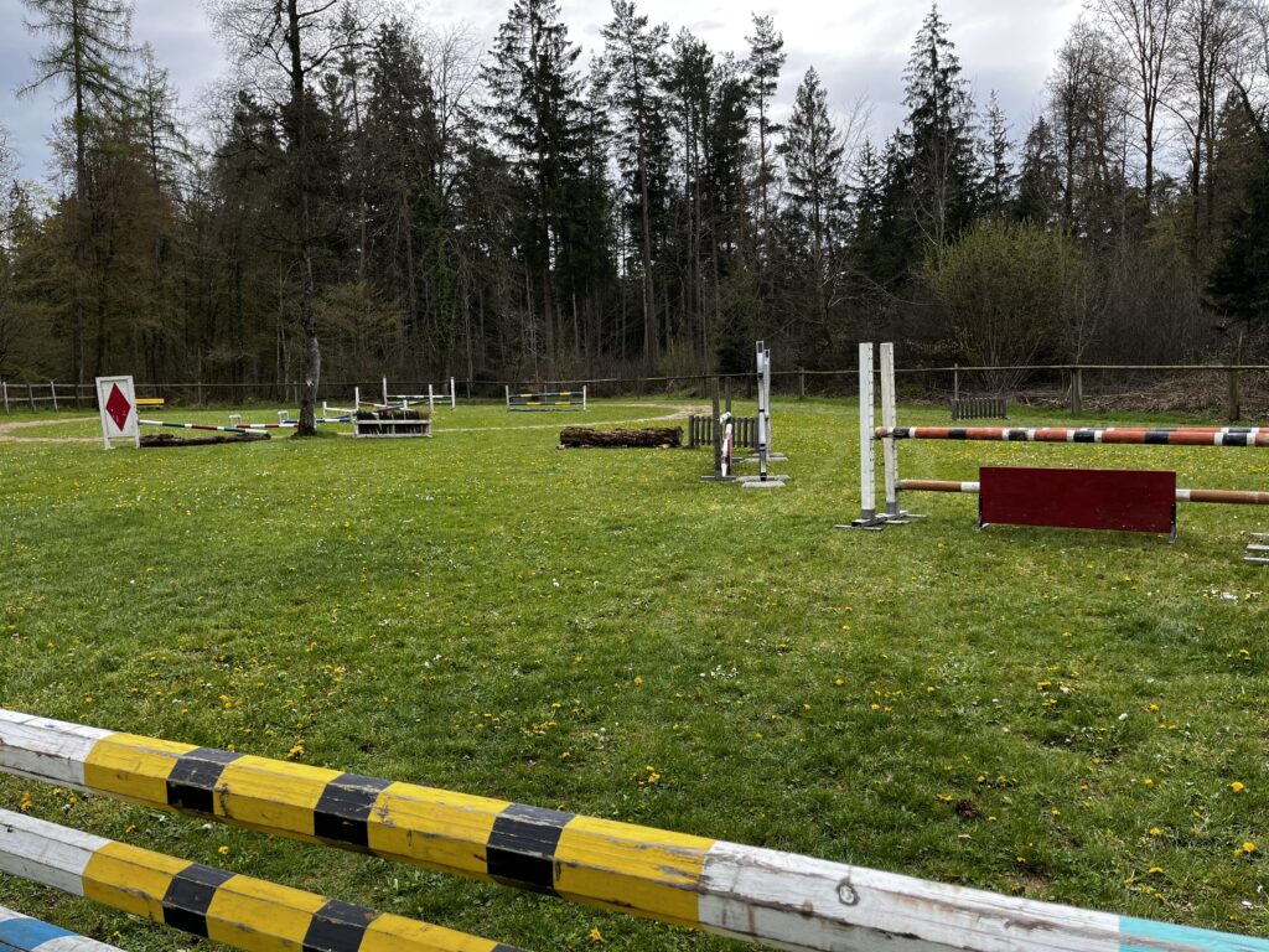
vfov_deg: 53.1
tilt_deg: -5.8
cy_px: 476
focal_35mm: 26
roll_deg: +1.1
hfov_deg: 67.3
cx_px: 634
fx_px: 953
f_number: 1.6
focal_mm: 5.1
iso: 50
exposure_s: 1/756
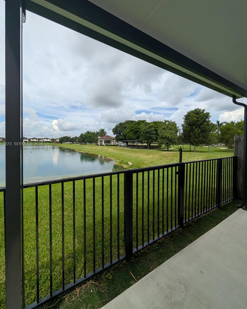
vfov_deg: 104.7
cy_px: 144
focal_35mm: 13
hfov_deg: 92.2
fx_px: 119
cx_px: 119
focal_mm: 2.02
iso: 50
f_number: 1.7
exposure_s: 1/4184
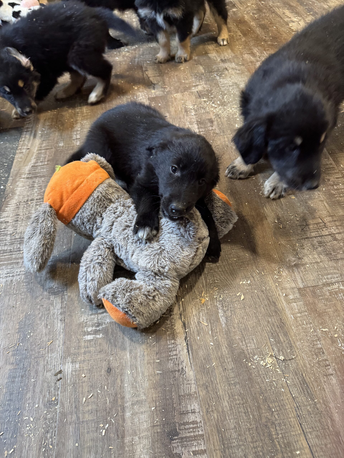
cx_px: 172
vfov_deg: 71.6
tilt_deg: -50.0
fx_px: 318
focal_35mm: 24
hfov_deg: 56.8
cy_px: 229
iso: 400
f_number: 1.78
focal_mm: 6.76
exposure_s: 1/60
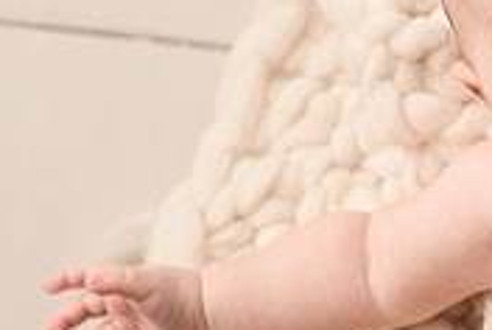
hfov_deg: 12.2
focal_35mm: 161
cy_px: 71
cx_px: 696
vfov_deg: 8.5
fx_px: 2204
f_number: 2.8
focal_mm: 50
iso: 160
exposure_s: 1/160
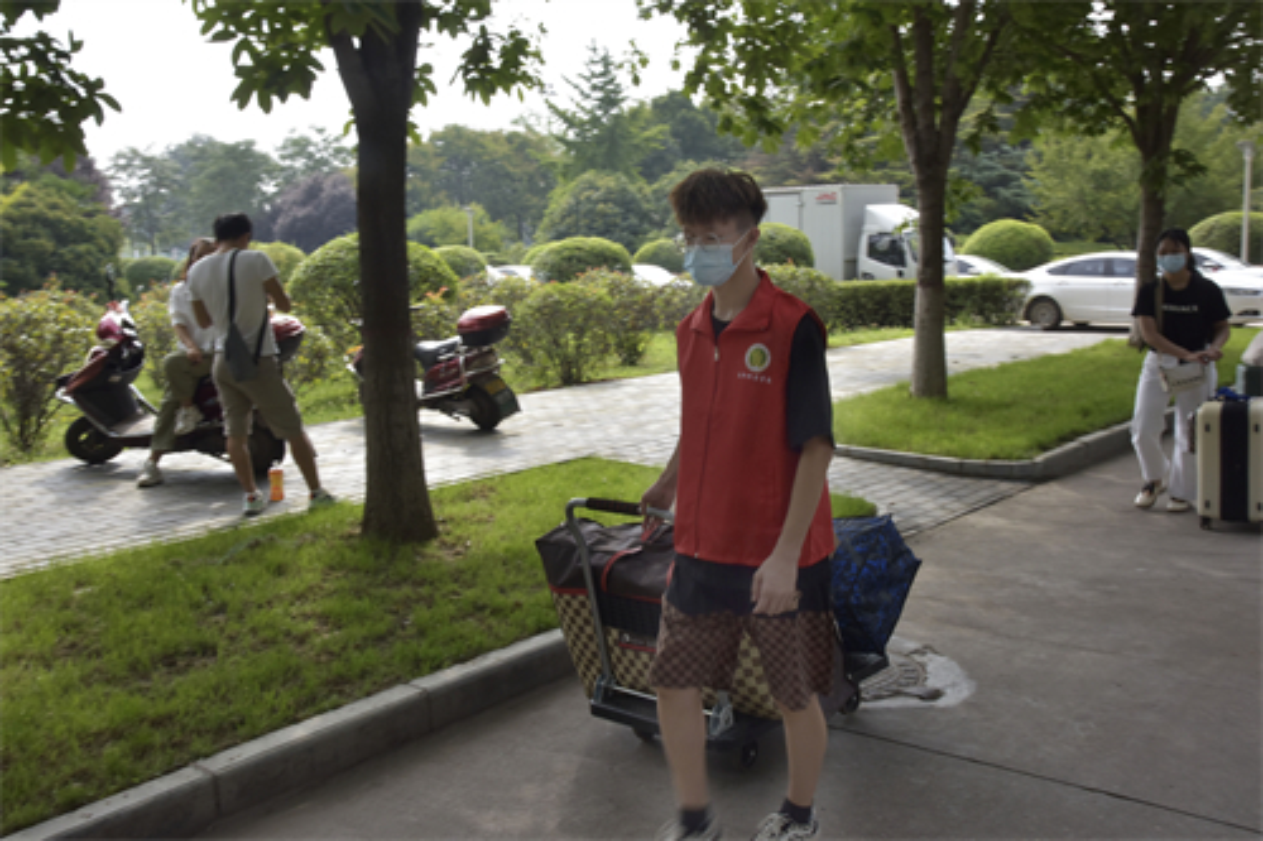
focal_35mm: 35
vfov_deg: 37.8
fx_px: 1227
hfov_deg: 54.5
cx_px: 632
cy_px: 420
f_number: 22
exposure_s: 1/60
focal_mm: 35
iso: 800
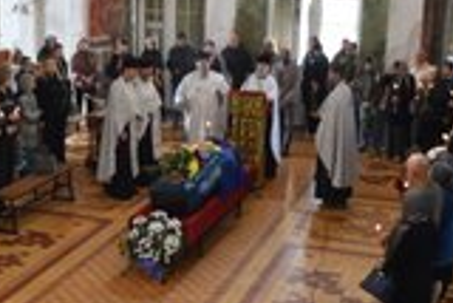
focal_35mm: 75
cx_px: 113
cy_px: 228
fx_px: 945
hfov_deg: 26.6
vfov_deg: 18.1
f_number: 4
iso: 800
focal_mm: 20
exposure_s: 1/60
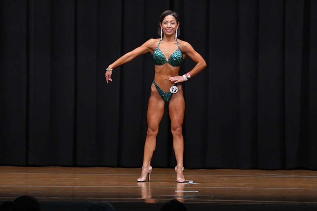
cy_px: 106
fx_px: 2112
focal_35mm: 240
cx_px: 158
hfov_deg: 8.6
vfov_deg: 5.7
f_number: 5.6
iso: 6400
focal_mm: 160
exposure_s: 1/400
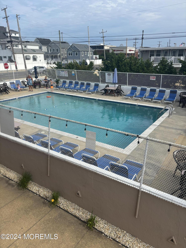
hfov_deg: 53.1
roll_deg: -0.5
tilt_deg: -22.1
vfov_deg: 67.3
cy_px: 124
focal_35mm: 26
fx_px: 186
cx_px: 93
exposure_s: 1/3534
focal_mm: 5.96
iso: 50
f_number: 1.6
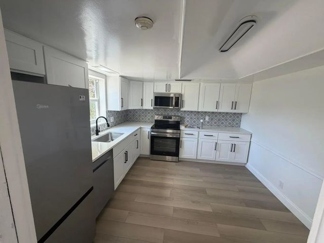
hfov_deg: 102.1
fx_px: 131
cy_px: 122
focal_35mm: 14
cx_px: 162
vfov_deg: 85.7
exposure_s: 1/121
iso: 125
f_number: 2.2
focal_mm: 2.22
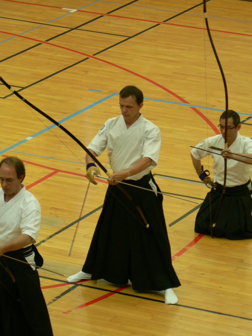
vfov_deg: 8.5
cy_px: 168
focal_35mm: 233
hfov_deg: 6.4
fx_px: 2262
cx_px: 126
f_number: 3.3
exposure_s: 1/30
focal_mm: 38.9
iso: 150
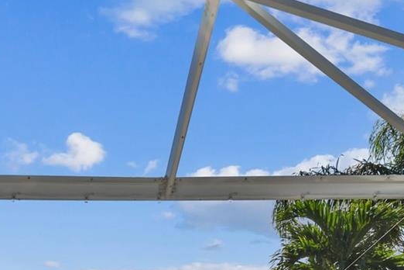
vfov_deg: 25.7
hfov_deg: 40.6
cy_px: 338
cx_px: 68
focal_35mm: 46
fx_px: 516
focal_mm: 10
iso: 100
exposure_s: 1/2000
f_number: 7.1
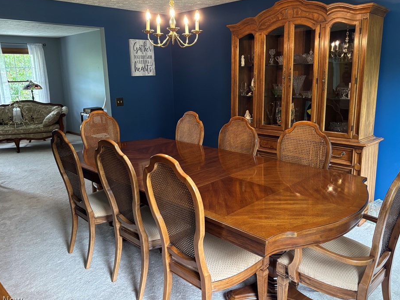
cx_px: 200
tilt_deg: -11.0
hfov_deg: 61.6
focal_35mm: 29
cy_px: 140
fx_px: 335
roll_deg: +0.9
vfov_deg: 48.2
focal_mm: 5.96
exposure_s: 1/60
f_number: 1.6
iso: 250
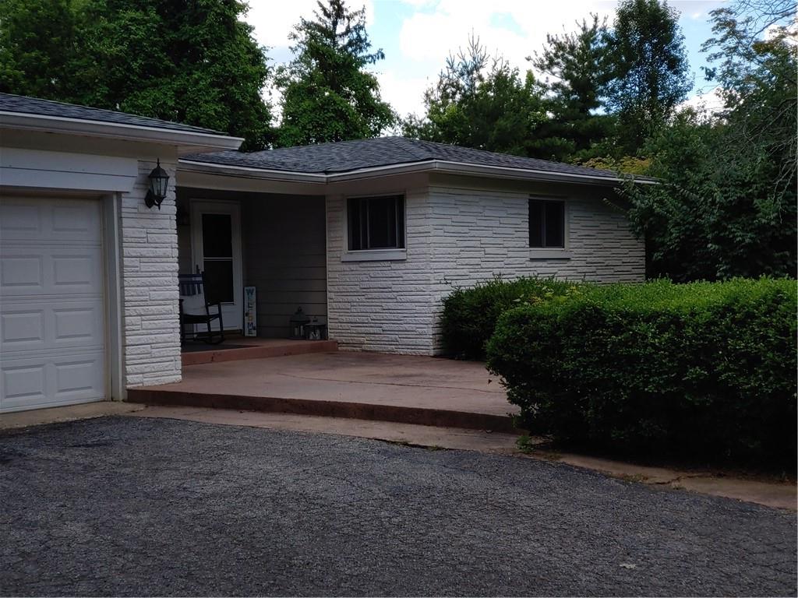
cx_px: 399
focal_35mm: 50
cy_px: 299
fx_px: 1153
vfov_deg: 29.1
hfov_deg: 38.2
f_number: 2.4
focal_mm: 5.88
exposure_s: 1/515
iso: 50
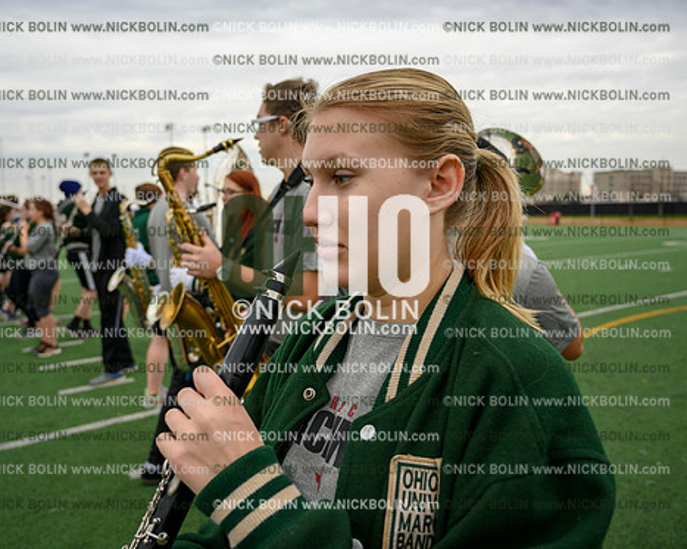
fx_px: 569
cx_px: 325
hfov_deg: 62.2
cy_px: 266
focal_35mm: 28
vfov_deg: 51.5
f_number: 4
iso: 200
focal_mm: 24
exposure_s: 1/500
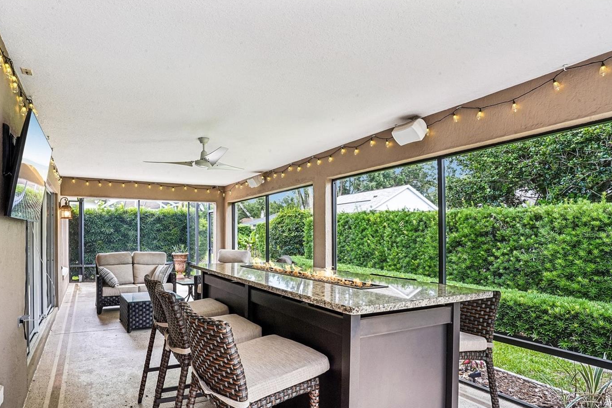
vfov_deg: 61.6
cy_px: 234
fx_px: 340
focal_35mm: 20
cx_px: 262
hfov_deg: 83.5
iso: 400
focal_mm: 17
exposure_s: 1/5
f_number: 20
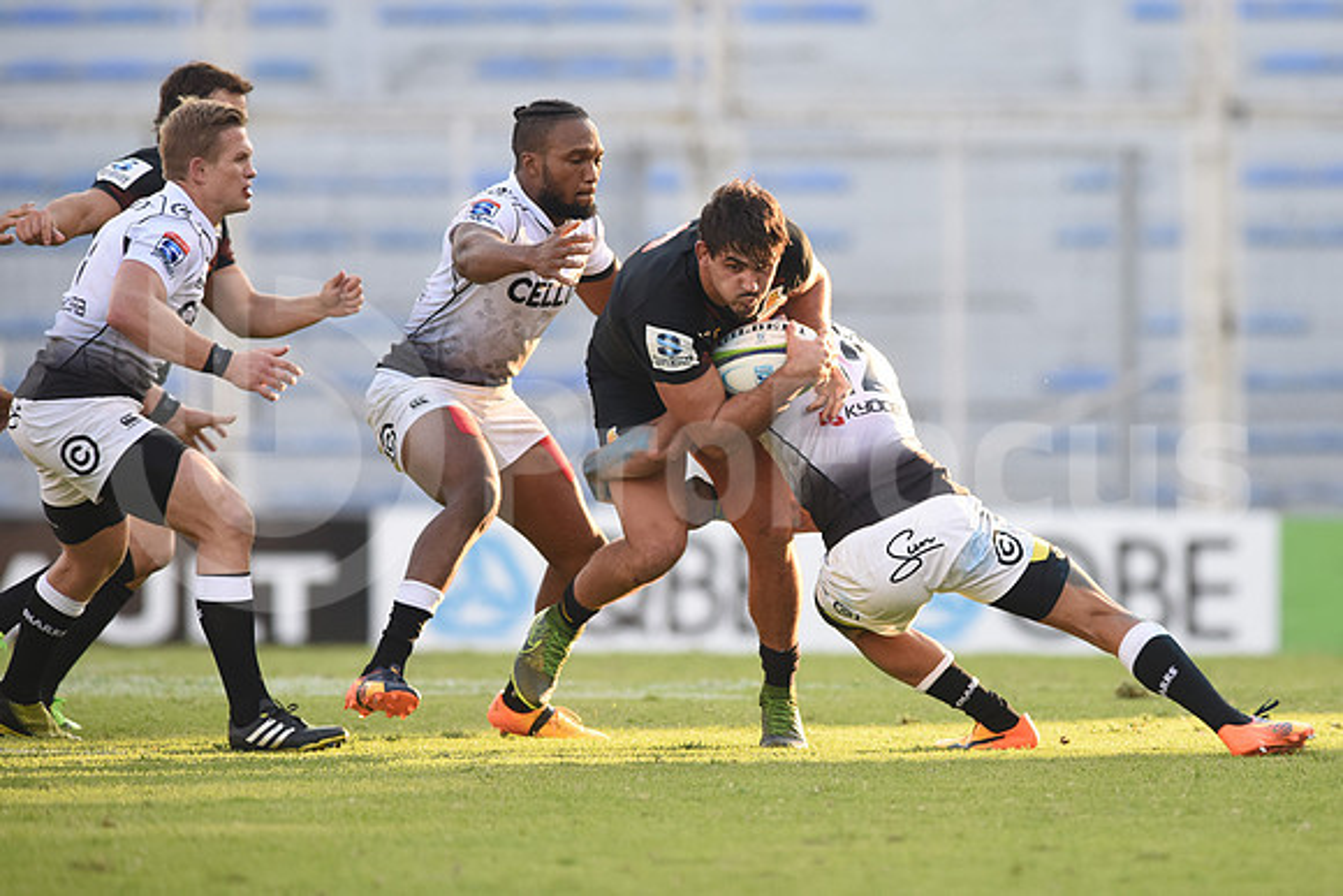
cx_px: 672
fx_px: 15671
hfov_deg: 4.9
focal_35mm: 420
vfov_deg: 3.3
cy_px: 448
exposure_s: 1/640
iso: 800
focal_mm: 420
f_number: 4
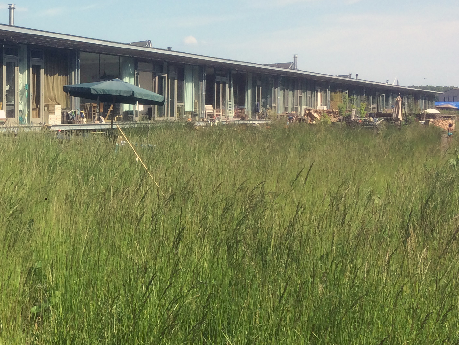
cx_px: 4
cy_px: 167
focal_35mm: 67
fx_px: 888
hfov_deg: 27.4
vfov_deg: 21.9
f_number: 2.2
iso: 32
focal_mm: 4.15
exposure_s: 1/1520
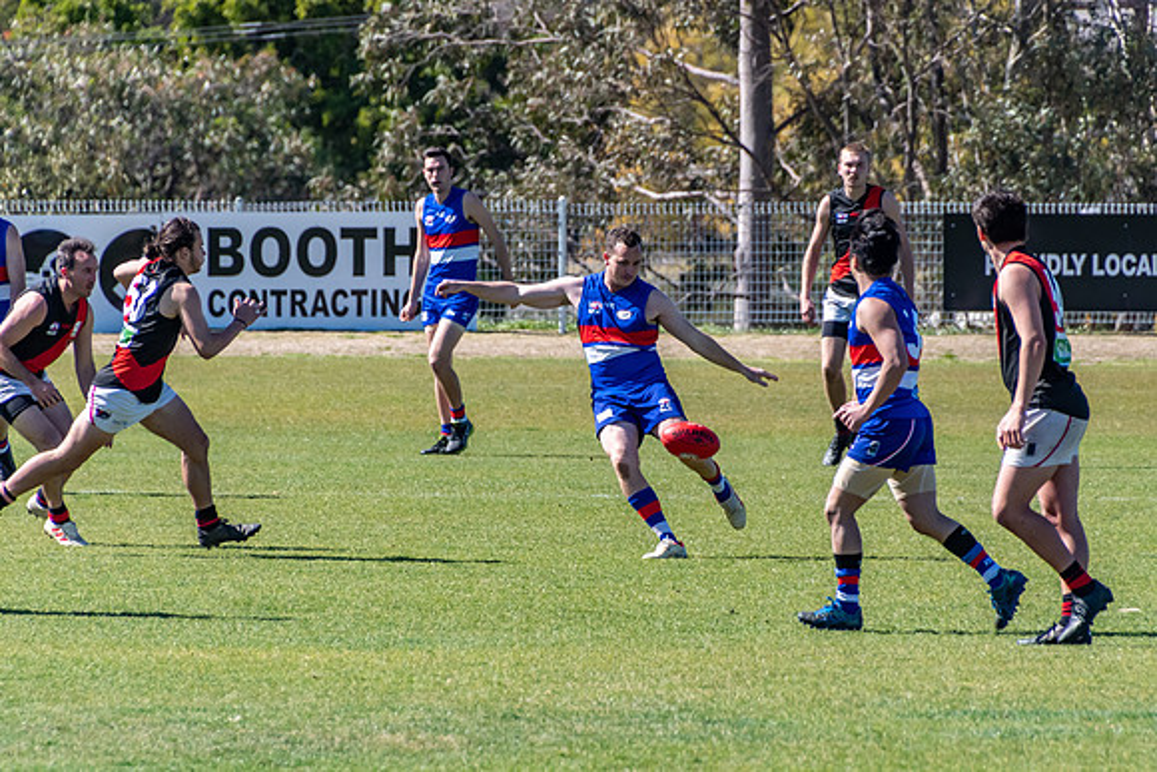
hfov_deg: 3.2
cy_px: 372
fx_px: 20606
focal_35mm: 641
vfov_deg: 2.1
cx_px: 618
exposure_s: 1/1250
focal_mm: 400
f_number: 8
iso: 800
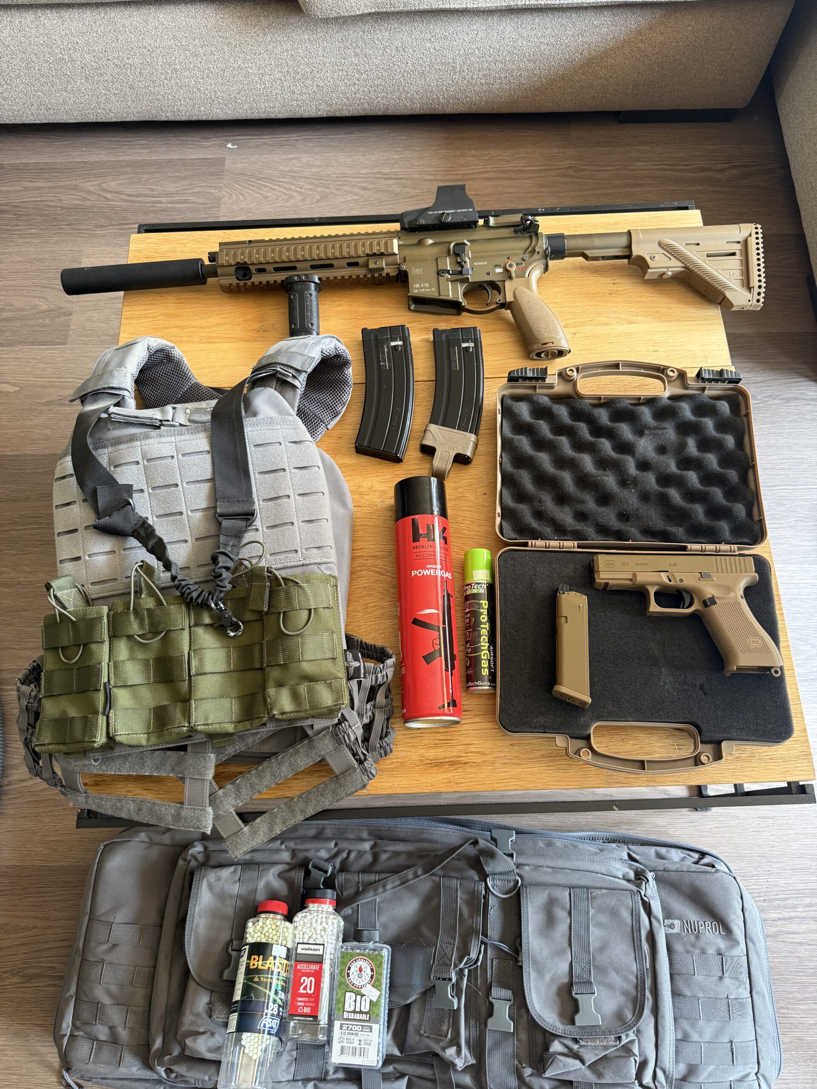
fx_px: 755
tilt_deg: -70.7
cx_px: 408
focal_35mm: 24
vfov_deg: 71.6
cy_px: 544
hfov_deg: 56.8
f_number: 1.78
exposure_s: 1/66
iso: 200
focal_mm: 6.76
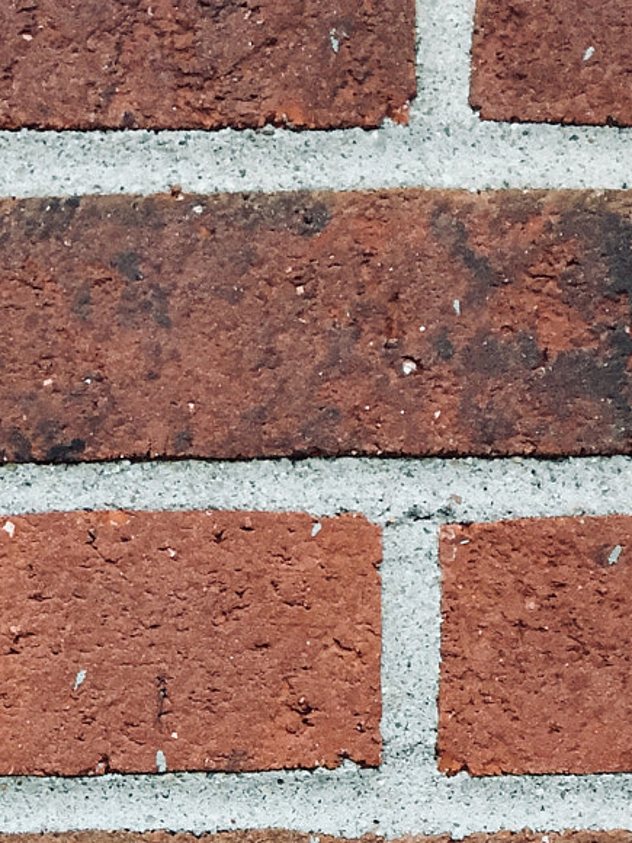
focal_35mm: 80
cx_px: -45
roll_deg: +0.8
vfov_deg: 22.8
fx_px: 1947
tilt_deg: -5.1
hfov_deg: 17.8
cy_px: 951
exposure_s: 1/30
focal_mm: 4.15
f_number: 2.2
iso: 80
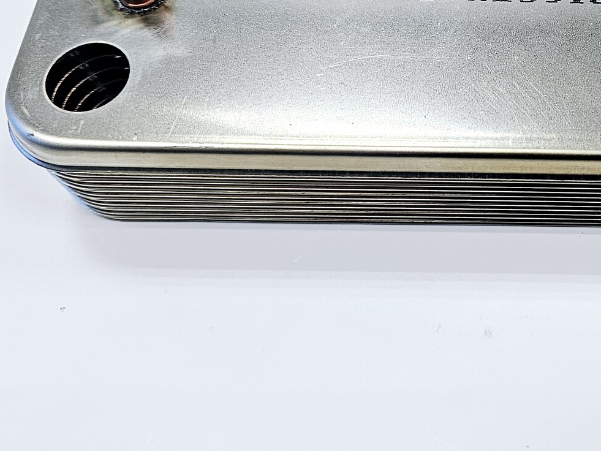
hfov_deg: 37.2
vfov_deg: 29.8
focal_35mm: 48
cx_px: 537
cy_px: 109
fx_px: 833
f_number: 1.8
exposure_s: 1/190
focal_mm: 5.4
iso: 160
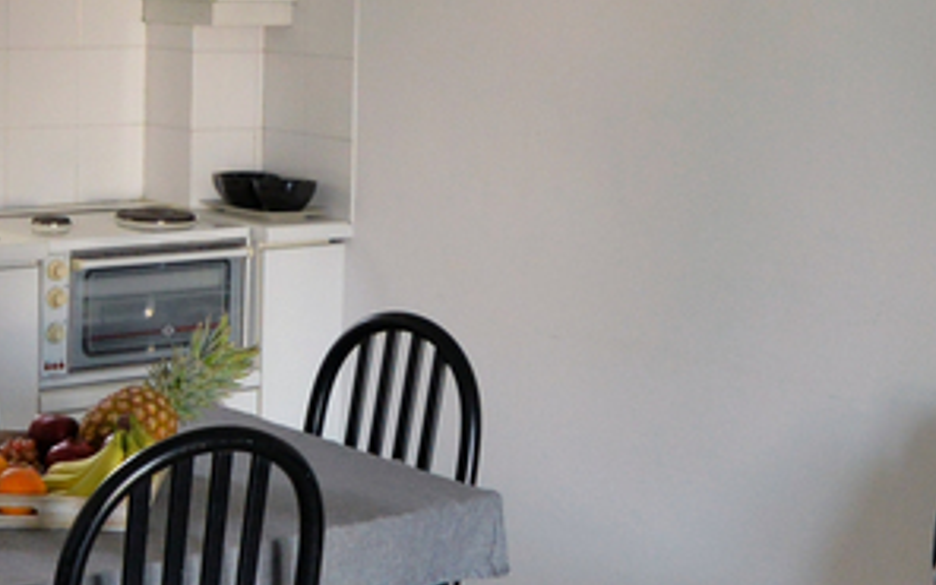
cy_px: 174
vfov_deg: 16.3
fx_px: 2041
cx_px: 338
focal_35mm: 80
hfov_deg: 25.7
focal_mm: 14
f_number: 3.5
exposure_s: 1/160
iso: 640
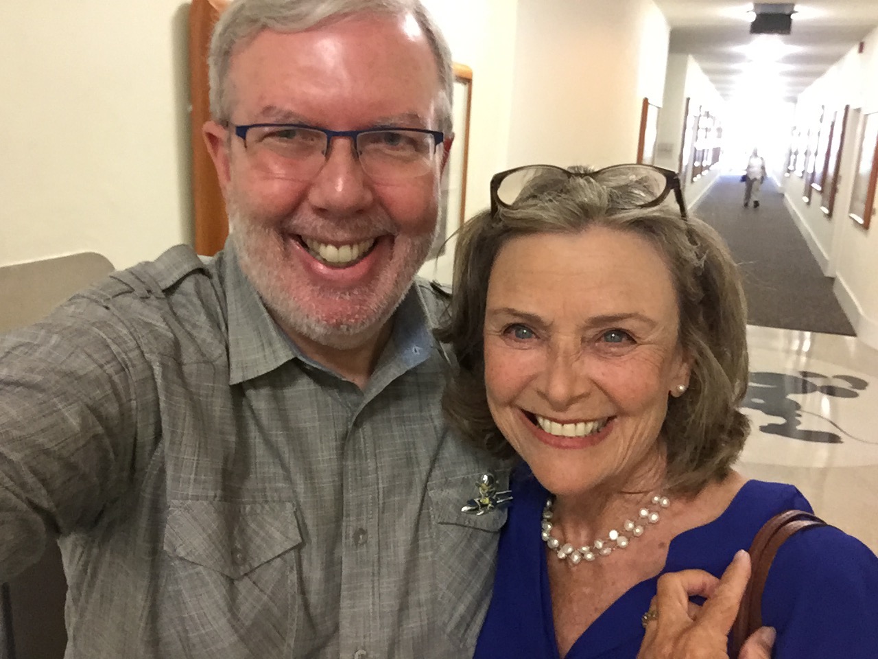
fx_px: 786
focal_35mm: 31
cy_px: 330
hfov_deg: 58.4
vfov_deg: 45.4
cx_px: 439
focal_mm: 2.65
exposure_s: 1/20
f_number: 2.2
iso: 320
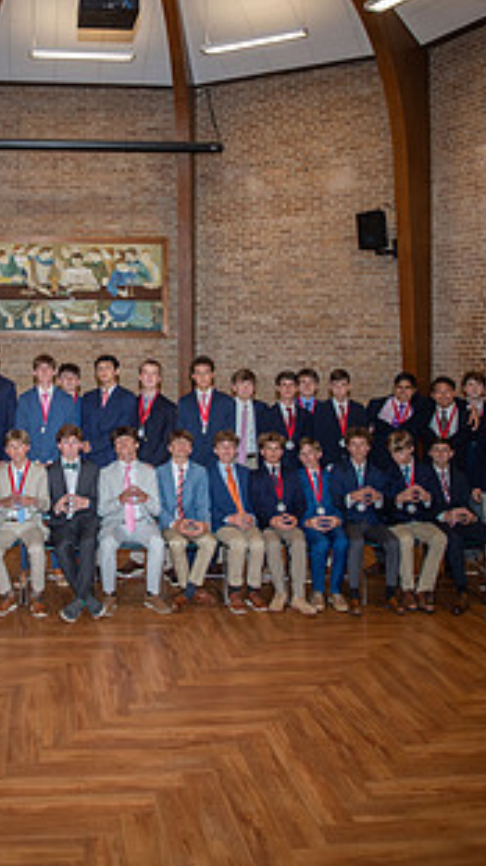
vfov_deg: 53.5
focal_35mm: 37
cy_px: 333
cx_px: 119
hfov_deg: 31.3
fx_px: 850
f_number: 5
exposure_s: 1/160
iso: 2000
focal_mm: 19
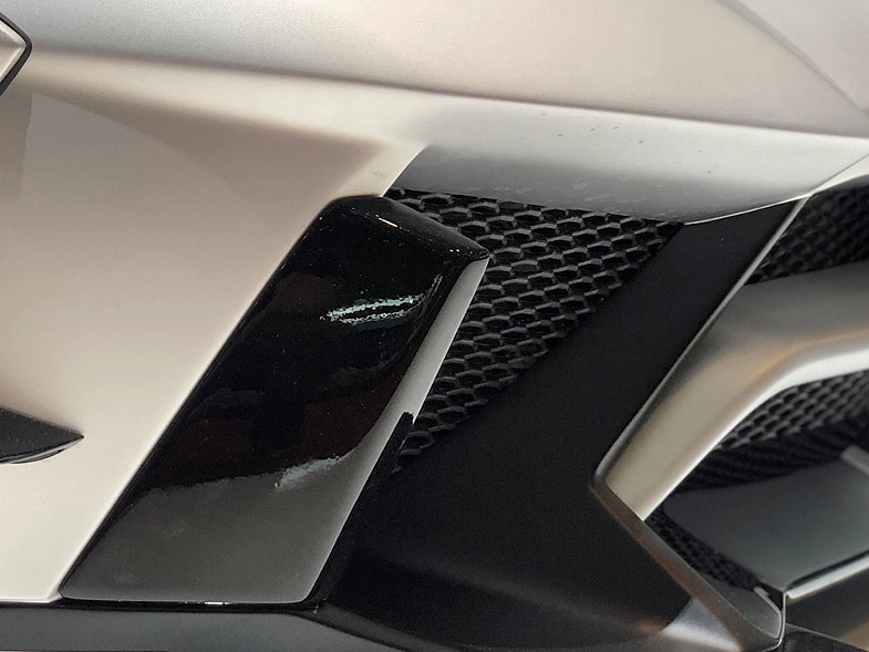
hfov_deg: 18.4
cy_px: 324
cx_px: 238
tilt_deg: -8.4
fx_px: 2661
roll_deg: +3.1
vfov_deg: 14.0
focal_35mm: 106
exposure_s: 1/50
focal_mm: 6
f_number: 2.4
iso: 40
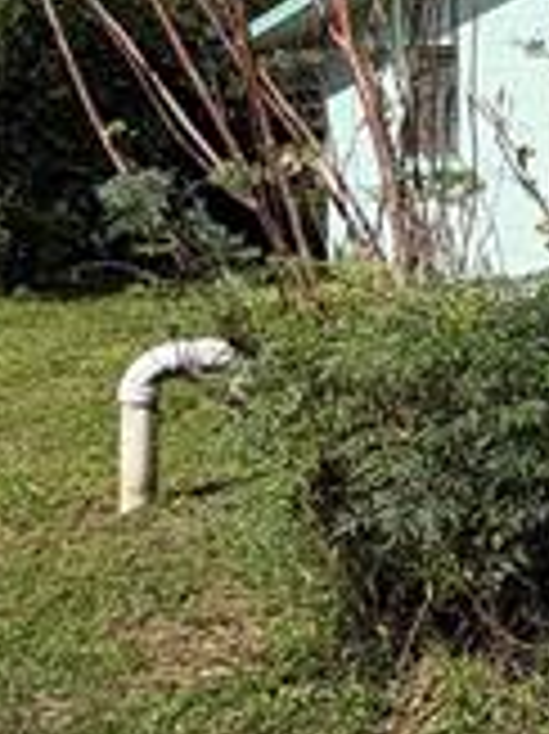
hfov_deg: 17.3
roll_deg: -2.1
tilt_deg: -3.3
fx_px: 1397
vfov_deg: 29.0
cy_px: 189
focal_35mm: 66
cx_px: 1040
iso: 20
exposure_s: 1/1368
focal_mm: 2.22
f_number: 2.2
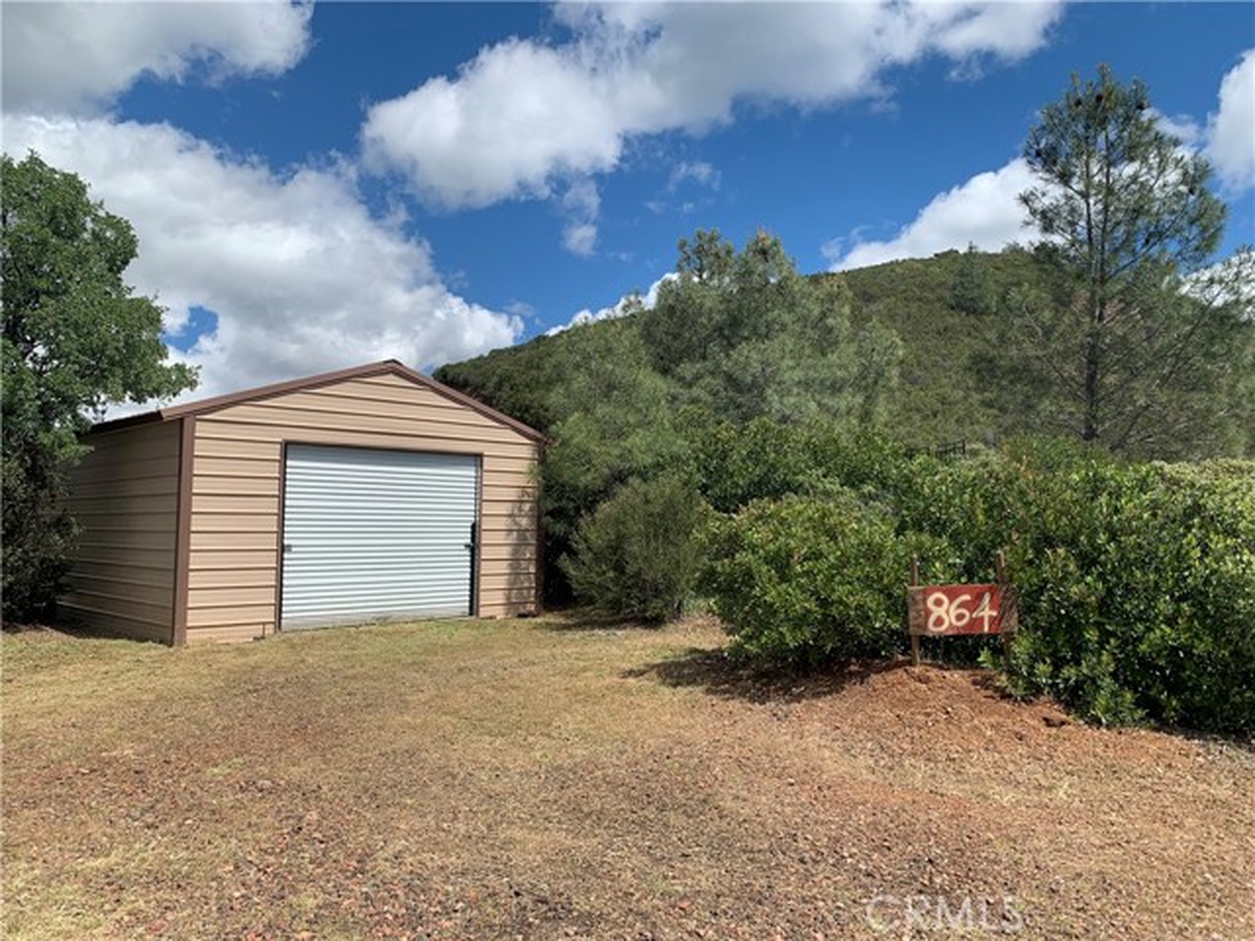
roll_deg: -1.2
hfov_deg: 67.3
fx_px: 943
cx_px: 628
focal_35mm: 26
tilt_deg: +3.8
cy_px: 470
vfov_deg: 53.1
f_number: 1.8
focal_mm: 4.25
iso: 25
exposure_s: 1/3086
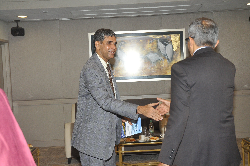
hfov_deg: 33.4
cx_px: 125
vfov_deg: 22.6
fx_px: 416
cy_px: 83
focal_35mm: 60
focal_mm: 40
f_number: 5
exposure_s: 1/80
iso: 640
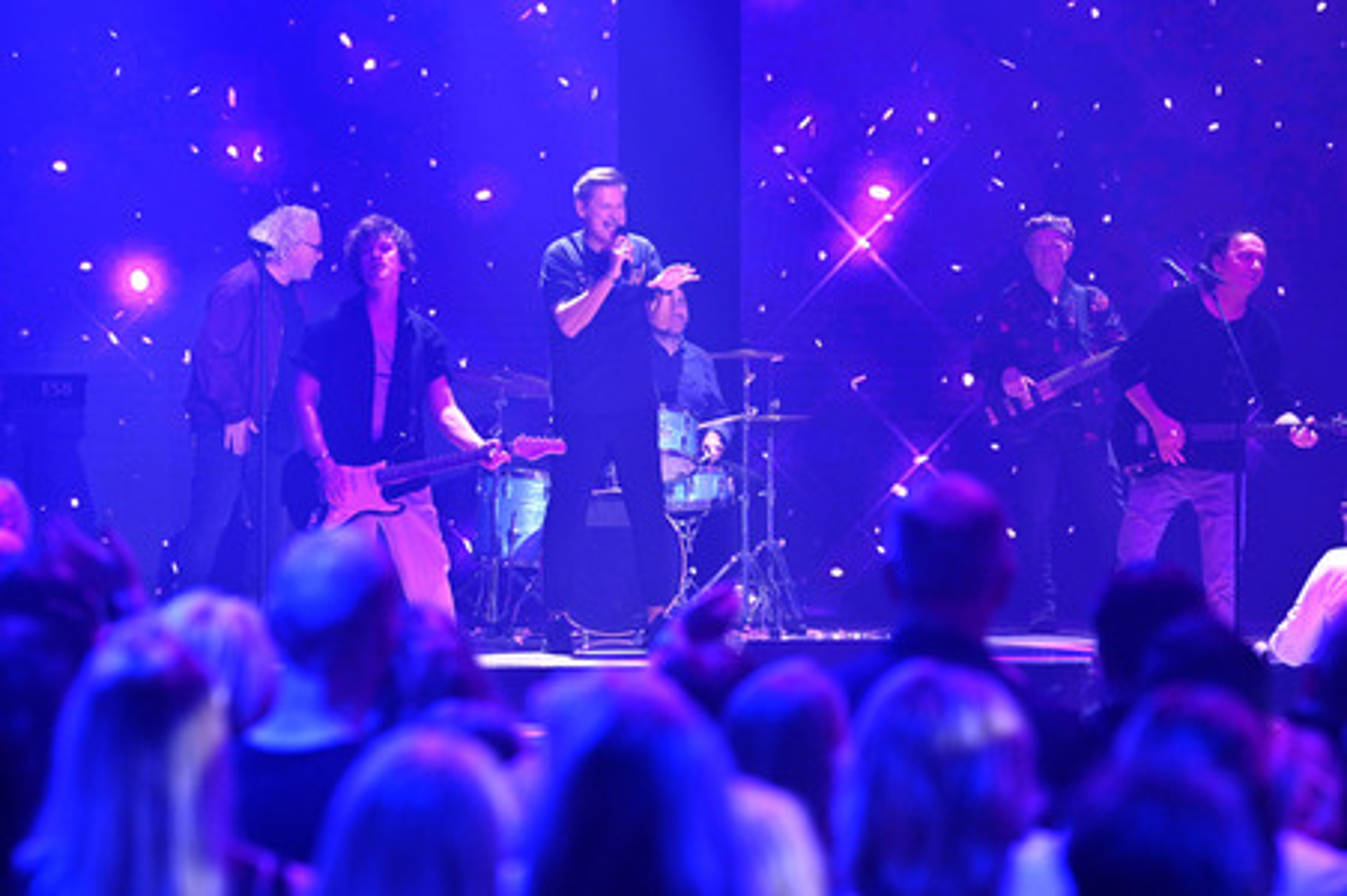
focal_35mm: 200
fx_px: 7478
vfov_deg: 6.9
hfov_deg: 10.3
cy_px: 448
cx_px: 674
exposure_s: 1/250
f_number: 5.6
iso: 5000
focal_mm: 200
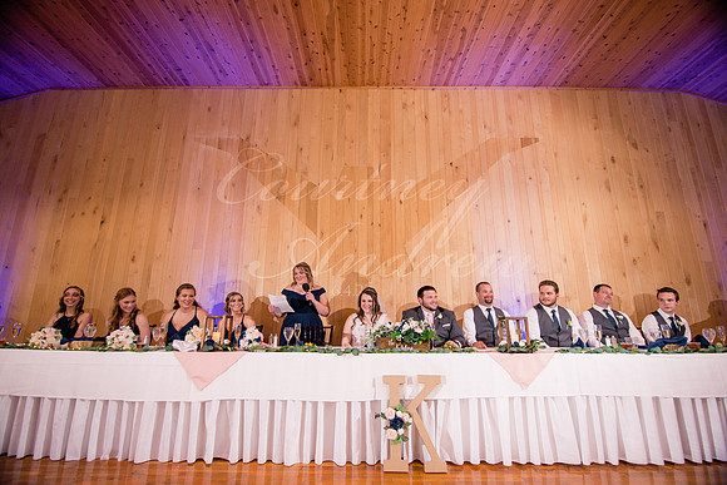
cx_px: 364
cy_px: 242
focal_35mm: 17
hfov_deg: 93.3
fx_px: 343
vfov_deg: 70.5
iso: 1000
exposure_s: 1/200
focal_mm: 17
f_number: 5
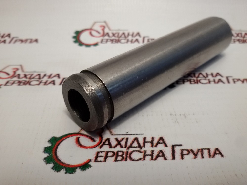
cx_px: 124
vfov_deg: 45.4
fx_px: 221
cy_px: 92
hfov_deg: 58.4
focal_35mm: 31
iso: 64
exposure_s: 1/100
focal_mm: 2.93
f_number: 2.4
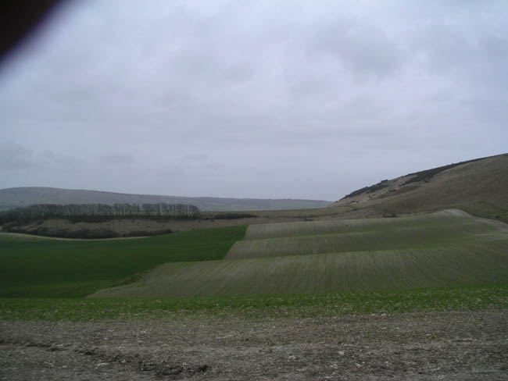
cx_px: 254
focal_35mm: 38
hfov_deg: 49.0
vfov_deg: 37.7
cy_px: 190
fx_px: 558
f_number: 6.7
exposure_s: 1/180
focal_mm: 6
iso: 50
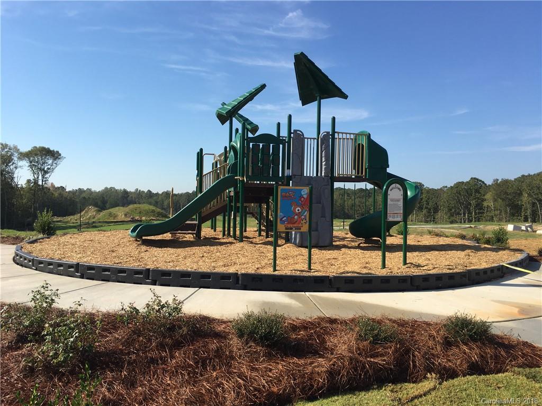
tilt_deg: -0.2
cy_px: 203
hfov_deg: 61.7
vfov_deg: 48.2
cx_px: 271
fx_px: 454
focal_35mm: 29
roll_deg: -1.3
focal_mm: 4.15
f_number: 2.2
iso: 25
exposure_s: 1/1304
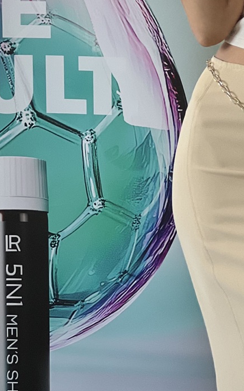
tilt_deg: -11.0
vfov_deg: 11.0
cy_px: 62
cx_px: 156
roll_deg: +1.4
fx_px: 2010
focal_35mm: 189
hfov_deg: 6.9
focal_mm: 9
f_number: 2.8
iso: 100
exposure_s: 1/100
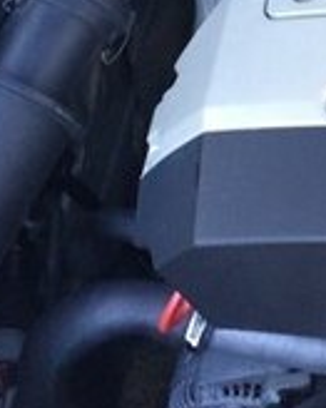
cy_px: -36
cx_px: 485
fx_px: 1376
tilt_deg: -46.6
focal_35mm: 114
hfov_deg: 12.8
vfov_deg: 16.4
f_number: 2.2
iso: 80
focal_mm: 4.15
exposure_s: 1/33
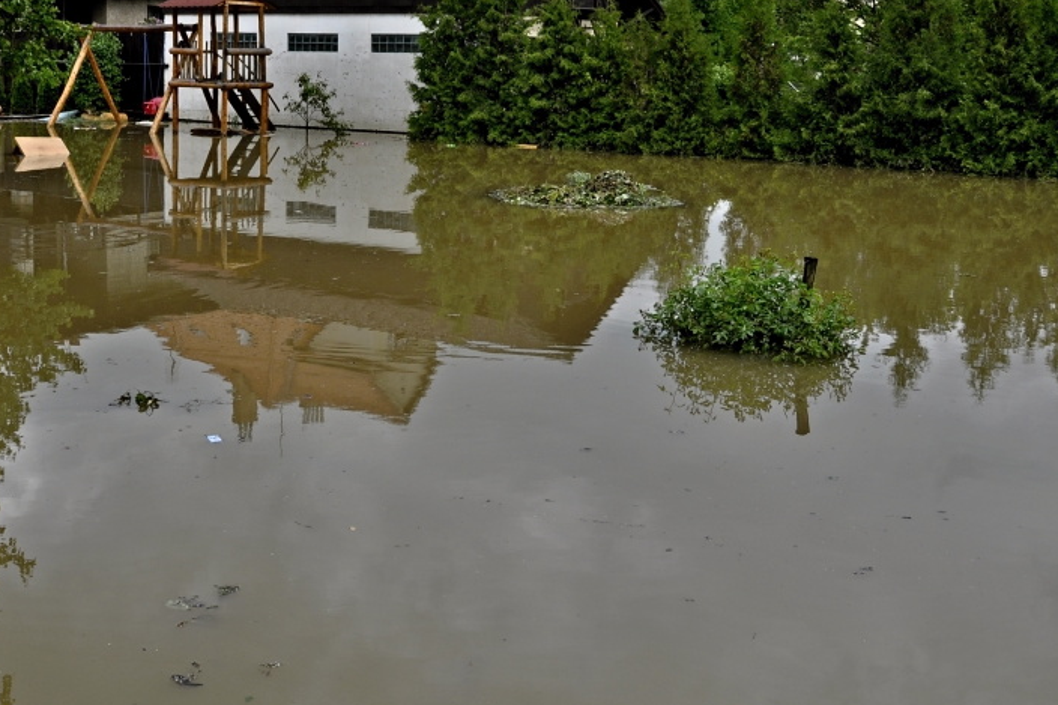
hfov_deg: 42.7
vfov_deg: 28.8
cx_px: 473
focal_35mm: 46
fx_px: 1351
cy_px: 184
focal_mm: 18
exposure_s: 1/125
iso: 200
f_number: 11
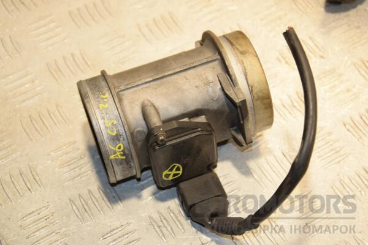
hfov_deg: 23.4
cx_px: 184
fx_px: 889
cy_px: 122
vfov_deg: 15.7
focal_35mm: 87
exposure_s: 1/200
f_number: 6.3
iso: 800
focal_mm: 58
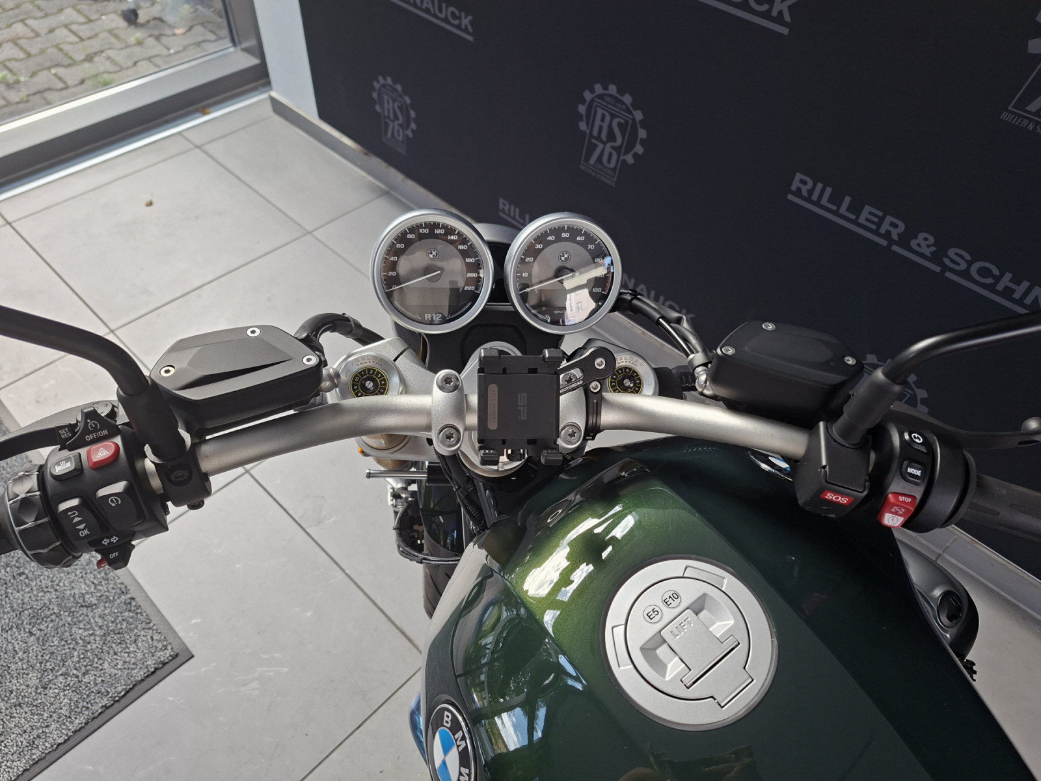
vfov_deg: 58.9
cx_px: 520
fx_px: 692
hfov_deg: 73.9
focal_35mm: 23
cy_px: 390
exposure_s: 1/120
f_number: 1.8
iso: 80
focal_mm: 5.54
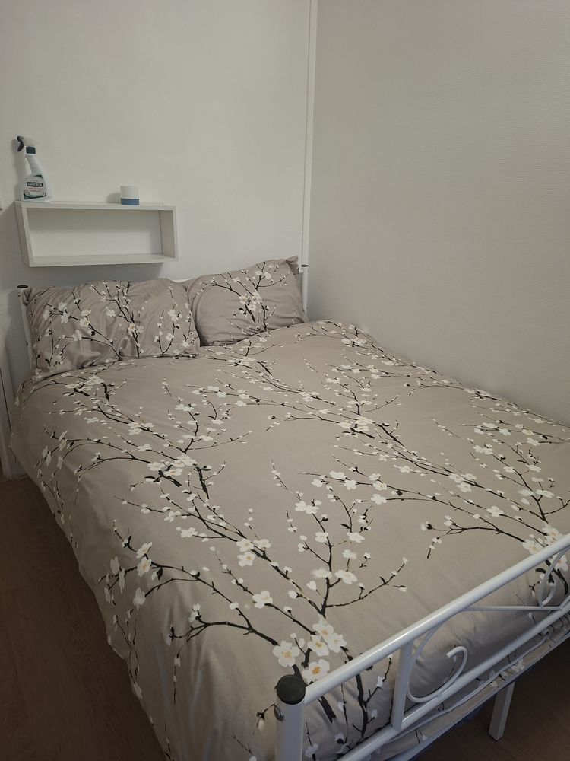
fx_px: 505
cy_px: 380
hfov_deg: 58.9
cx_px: 285
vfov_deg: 73.9
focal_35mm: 23
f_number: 1.8
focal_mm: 5.54
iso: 320
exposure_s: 1/30
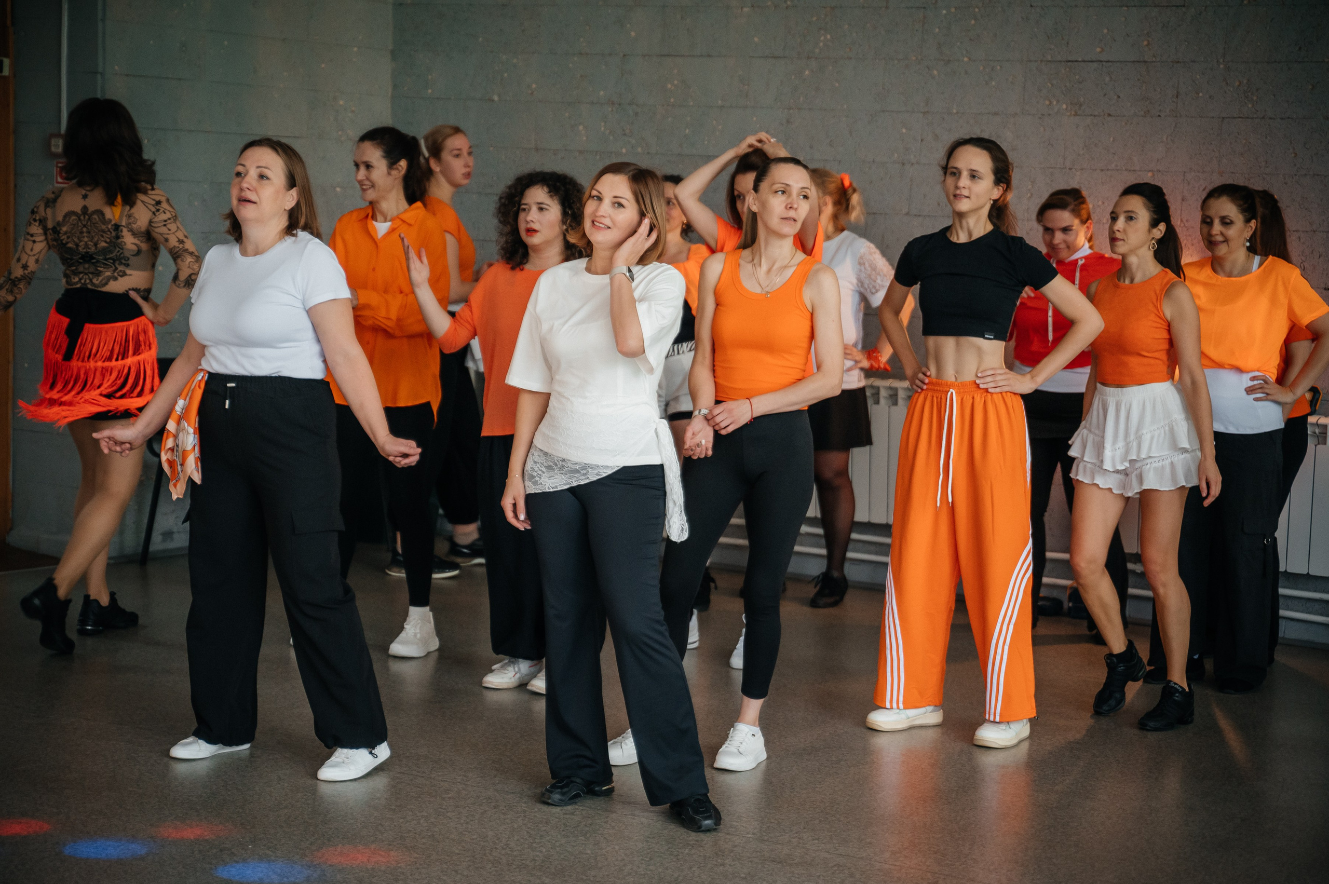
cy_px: 442
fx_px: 2788
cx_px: 670
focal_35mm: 76
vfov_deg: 18.0
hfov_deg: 26.8
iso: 2000
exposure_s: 1/125
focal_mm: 75
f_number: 2.8
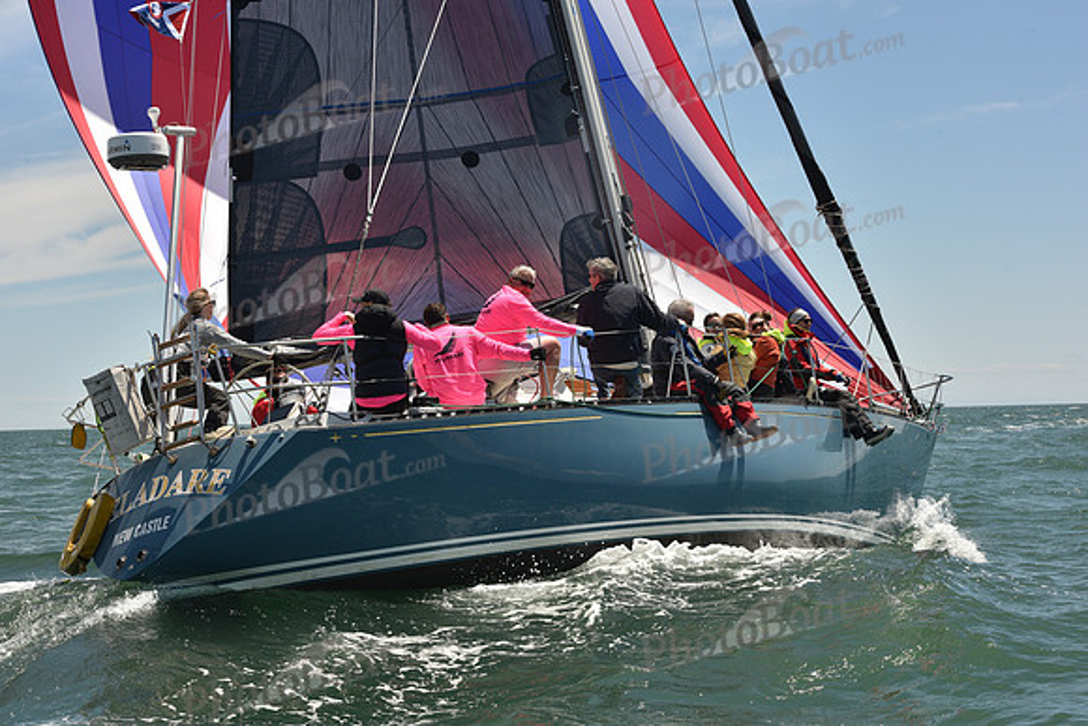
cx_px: 544
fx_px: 2116
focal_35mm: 70
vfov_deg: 19.5
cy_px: 363
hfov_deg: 28.8
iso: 320
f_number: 11
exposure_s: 1/800
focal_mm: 70
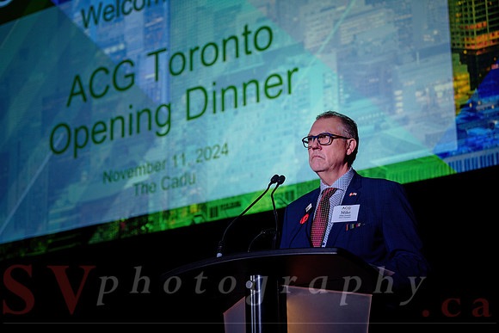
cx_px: 250
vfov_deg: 17.1
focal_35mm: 80
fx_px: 1109
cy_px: 166
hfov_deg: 25.4
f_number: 3.2
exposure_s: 1/160
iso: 800
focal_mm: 80
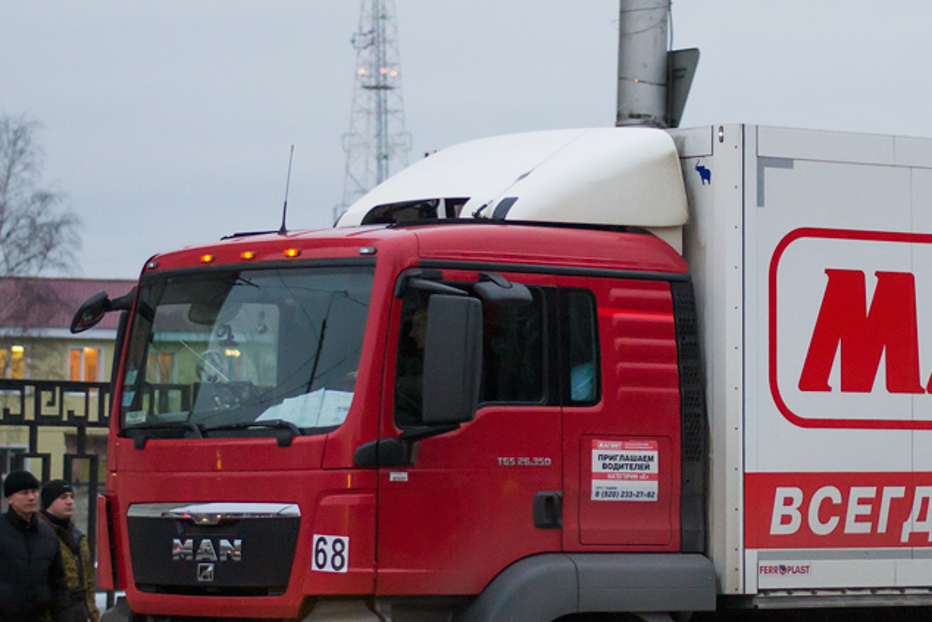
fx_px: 3677
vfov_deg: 9.7
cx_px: 806
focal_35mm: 142
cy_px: 326
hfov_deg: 14.3
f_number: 1.8
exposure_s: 1/400
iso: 800
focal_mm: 50
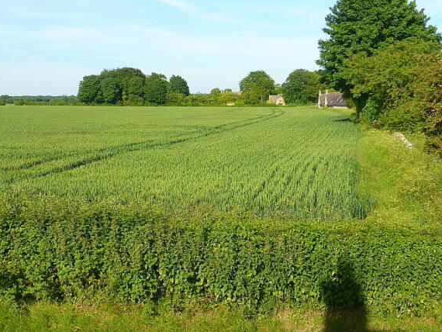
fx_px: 588
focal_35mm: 46
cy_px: 163
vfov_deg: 31.5
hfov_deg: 41.2
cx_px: 222
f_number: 4
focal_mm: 4.1
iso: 80
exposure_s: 1/400
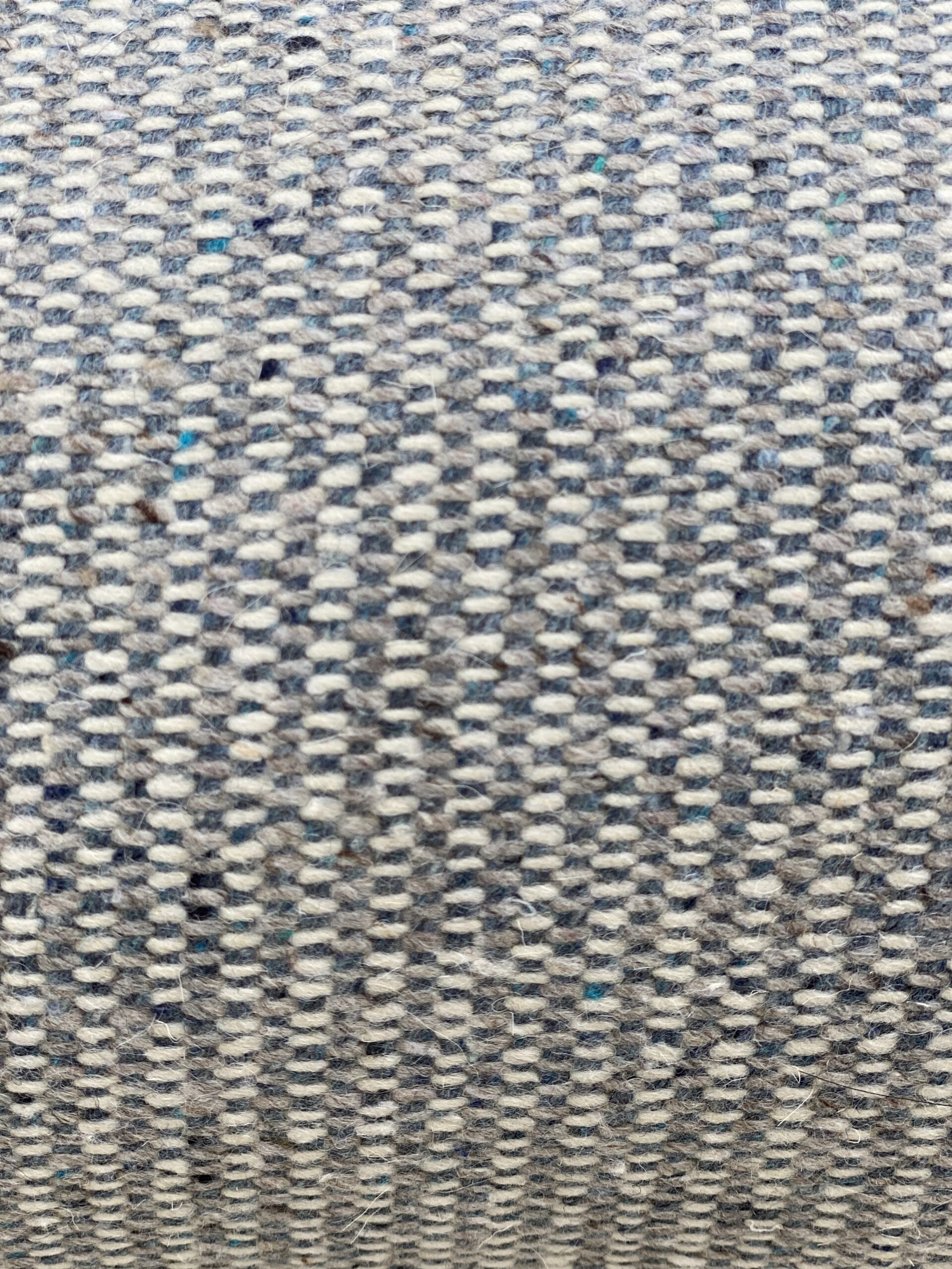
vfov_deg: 36.8
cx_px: 476
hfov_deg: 28.0
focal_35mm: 52
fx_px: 1907
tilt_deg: -26.7
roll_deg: +0.0
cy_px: 634
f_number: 2
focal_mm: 6
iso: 20
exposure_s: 1/228
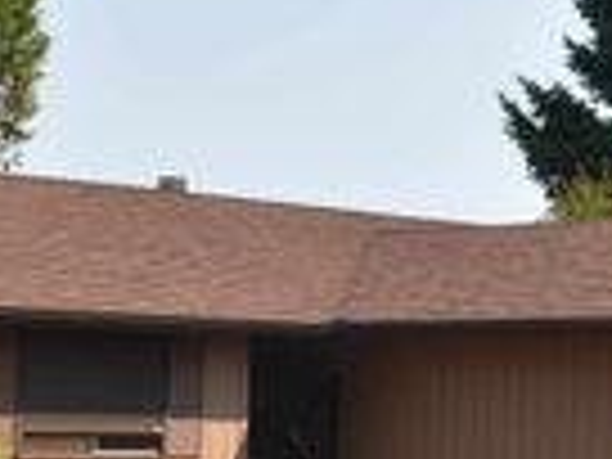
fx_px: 1945
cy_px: 468
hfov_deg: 17.9
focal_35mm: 110
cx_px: 292
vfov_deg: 13.3
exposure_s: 1/125
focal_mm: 31
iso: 140
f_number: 5.6
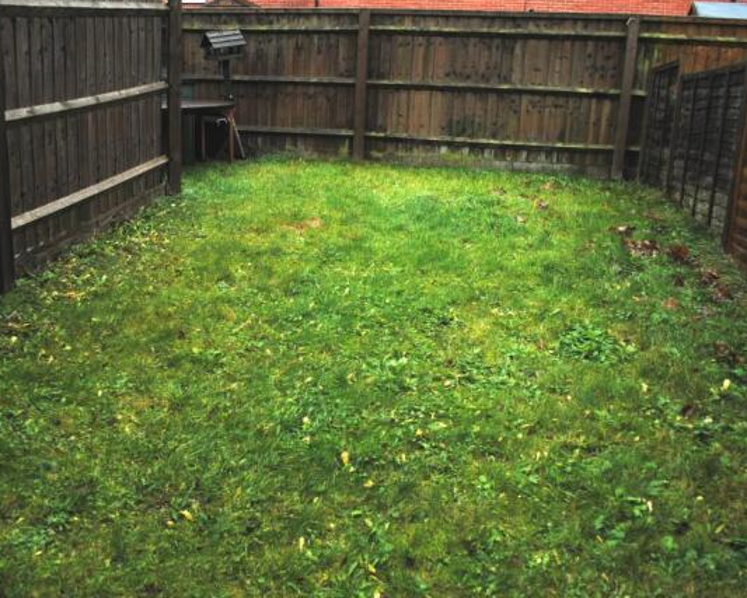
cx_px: 333
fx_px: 686
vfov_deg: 47.1
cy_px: 299
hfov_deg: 57.0
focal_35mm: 31
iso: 200
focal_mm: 18
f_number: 4
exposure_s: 1/60
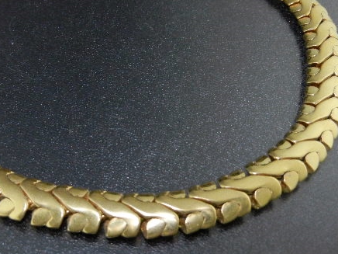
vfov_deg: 32.8
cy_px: 112
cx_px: 129
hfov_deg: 42.6
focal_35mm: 44
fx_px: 430
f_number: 7
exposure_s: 1/30
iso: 702
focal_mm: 5.4
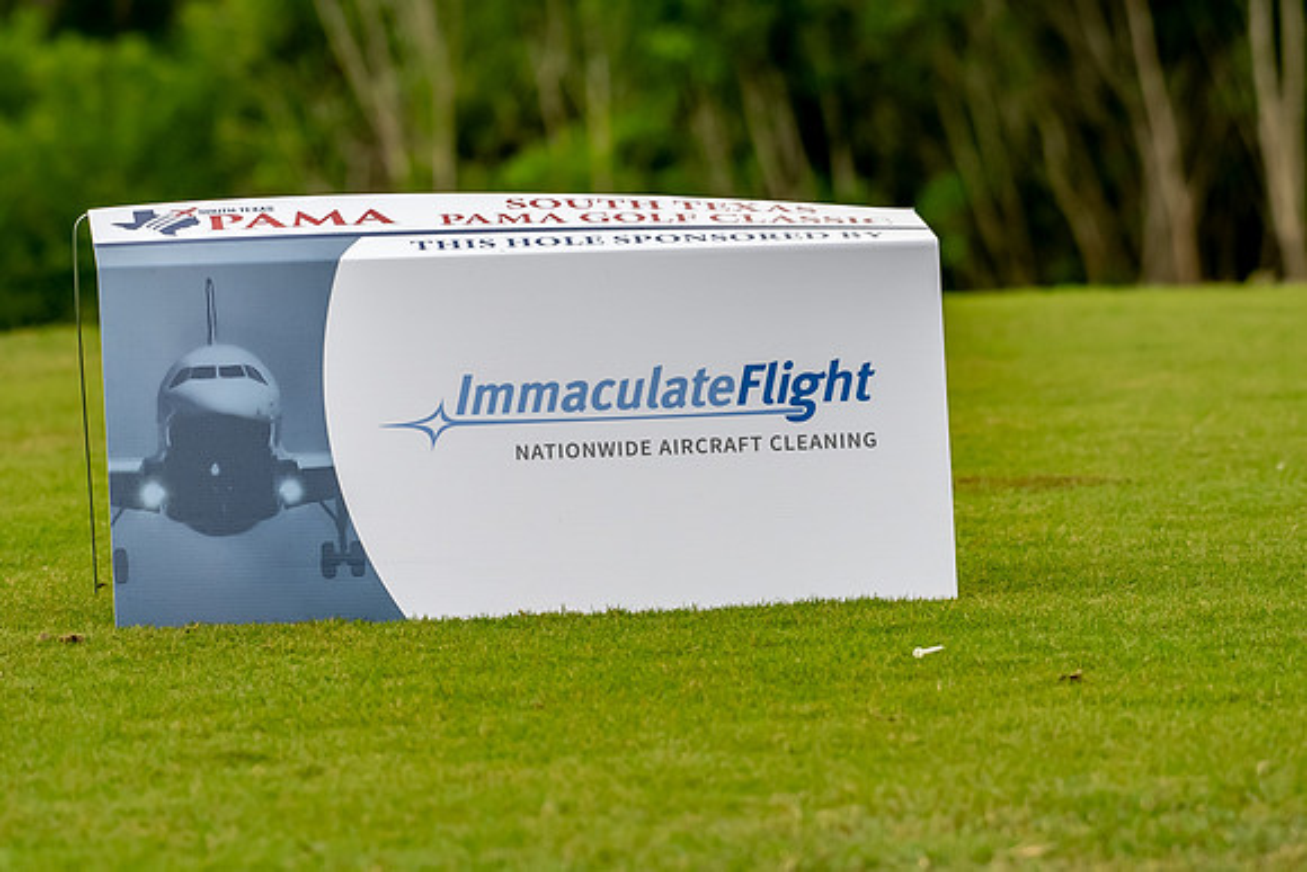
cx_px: 654
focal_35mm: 300
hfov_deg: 6.9
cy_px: 436
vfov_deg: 4.6
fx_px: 10894
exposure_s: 1/2000
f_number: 5.6
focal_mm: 200
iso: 1400
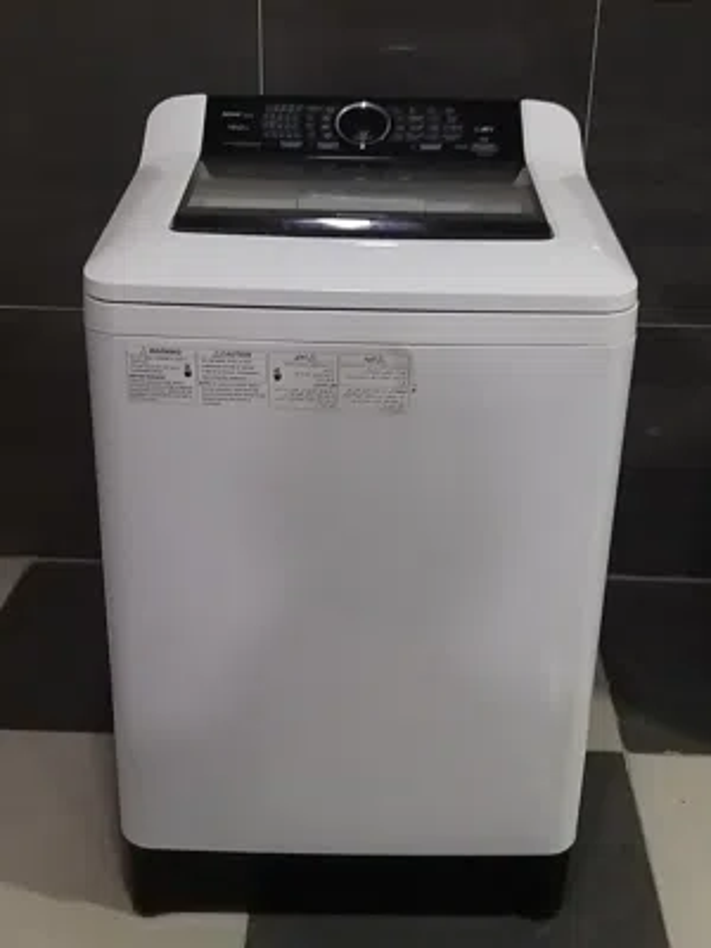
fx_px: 739
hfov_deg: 51.4
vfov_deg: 65.3
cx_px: 356
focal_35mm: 27
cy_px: 474
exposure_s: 1/25
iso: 320
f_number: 1.7
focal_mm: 3.93
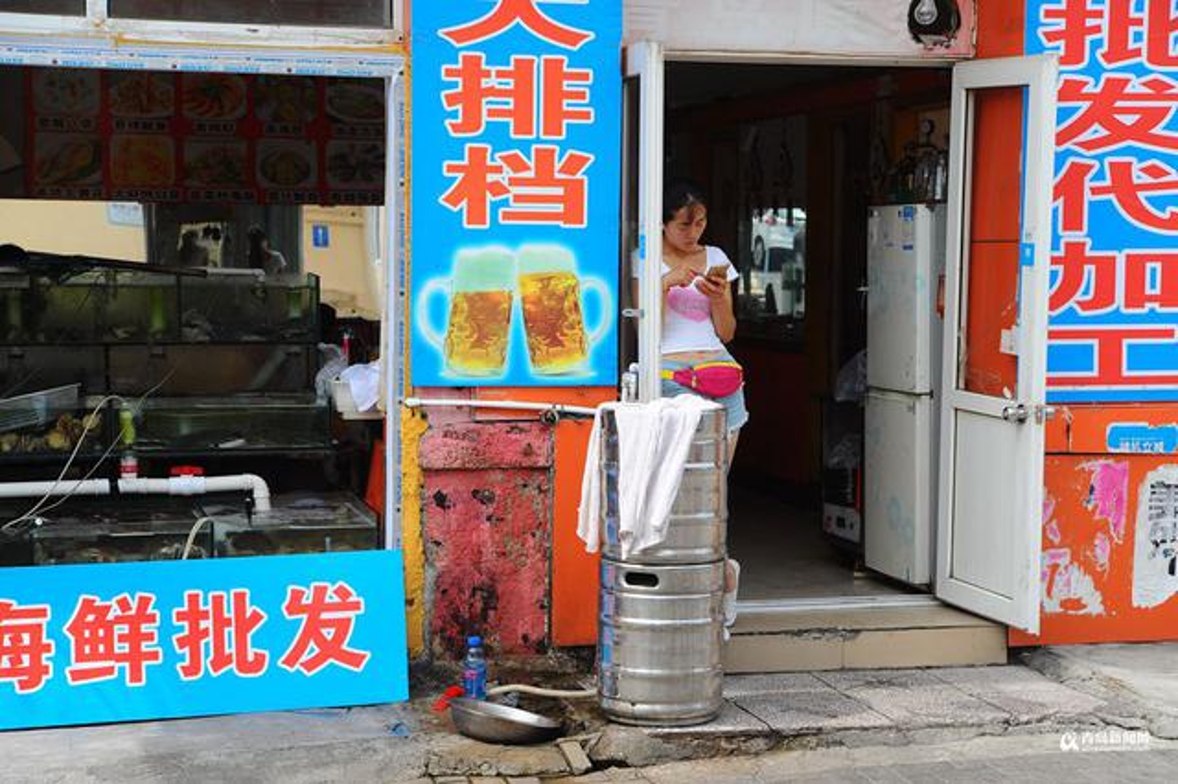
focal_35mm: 75
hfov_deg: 27.0
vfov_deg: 18.2
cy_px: 392
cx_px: 589
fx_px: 2453
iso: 200
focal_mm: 75
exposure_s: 1/320
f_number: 5.6
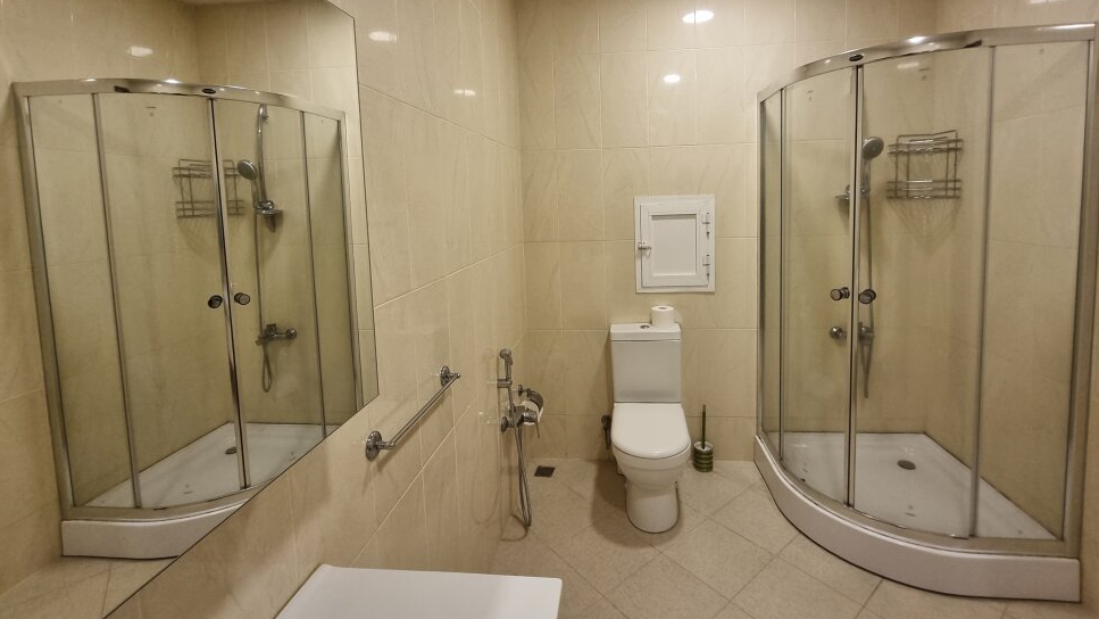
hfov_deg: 102.9
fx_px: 437
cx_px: 578
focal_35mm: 15
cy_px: 226
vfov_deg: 69.2
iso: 250
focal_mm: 2.2
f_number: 2.2
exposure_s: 1/60
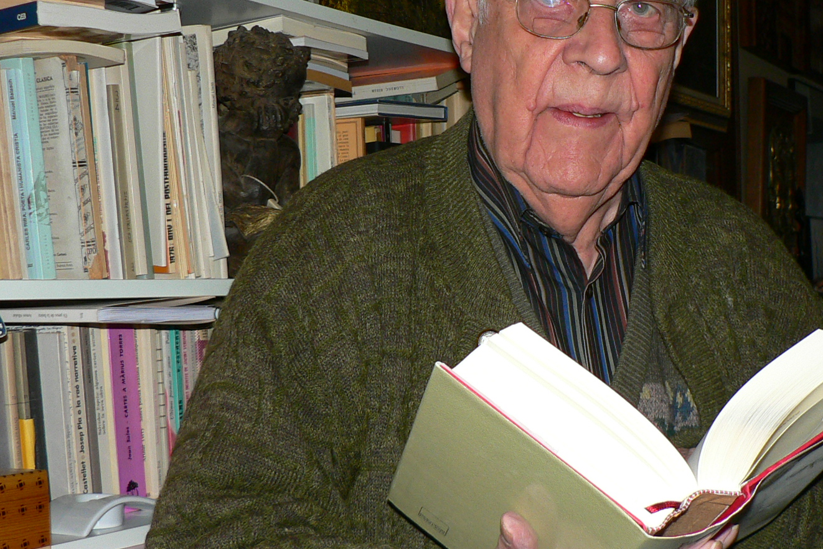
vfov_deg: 23.3
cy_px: 212
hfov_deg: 34.4
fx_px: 1326
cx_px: 498
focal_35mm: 58
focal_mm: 6
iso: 100
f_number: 2.8
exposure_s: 1/60
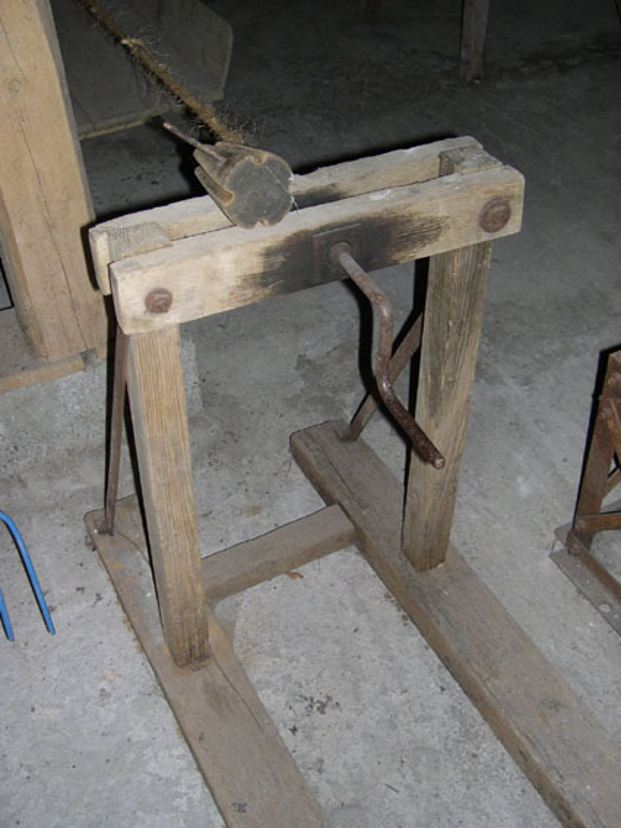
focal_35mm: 38
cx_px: 310
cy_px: 414
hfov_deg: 37.7
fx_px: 909
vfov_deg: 49.0
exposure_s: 1/60
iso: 100
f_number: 2.8
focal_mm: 8
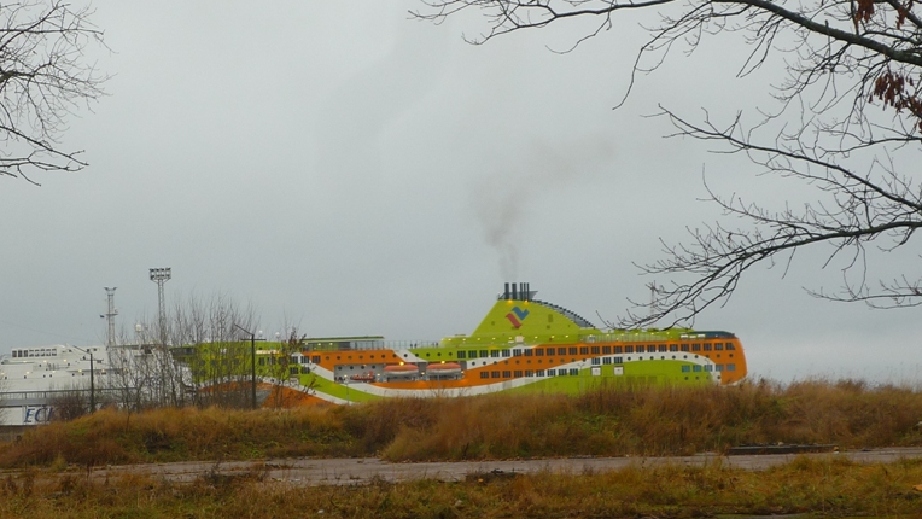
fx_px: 2812
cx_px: 460
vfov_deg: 10.5
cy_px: 235
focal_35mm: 115
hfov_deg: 18.6
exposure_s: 1/100
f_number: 4.4
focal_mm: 13.6
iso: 100
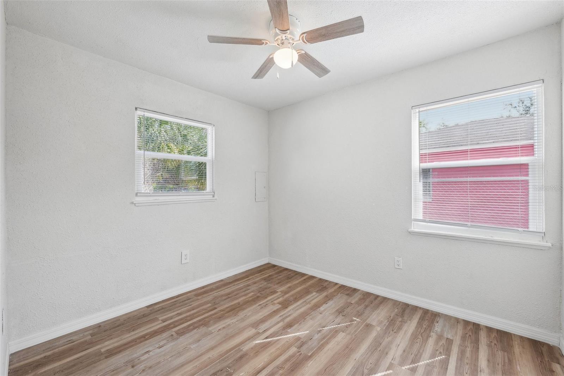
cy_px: 188
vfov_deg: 81.2
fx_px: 219
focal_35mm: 14
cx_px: 282
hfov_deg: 104.3
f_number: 8
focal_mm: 14
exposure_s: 1/50
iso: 400
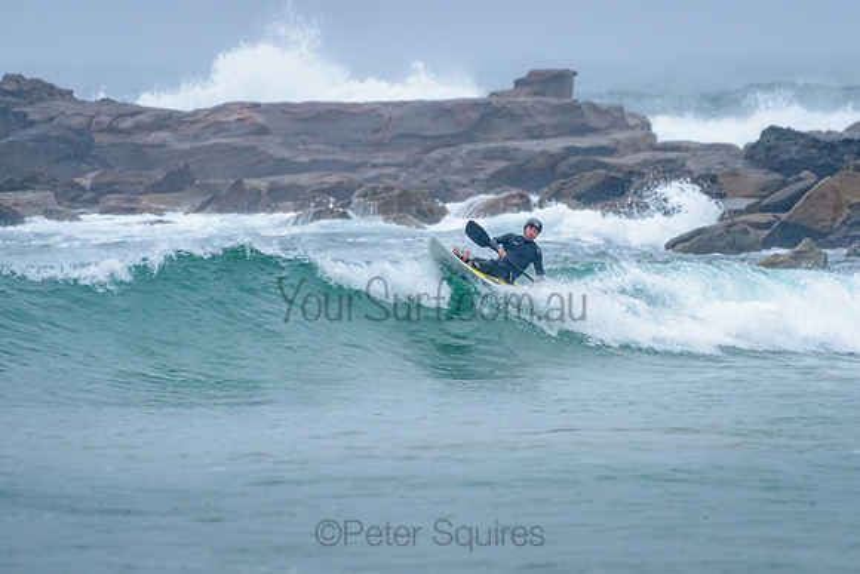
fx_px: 14653
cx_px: 468
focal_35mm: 613
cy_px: 285
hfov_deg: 3.4
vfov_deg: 2.2
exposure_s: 1/1250
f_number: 5.6
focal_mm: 500
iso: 1600
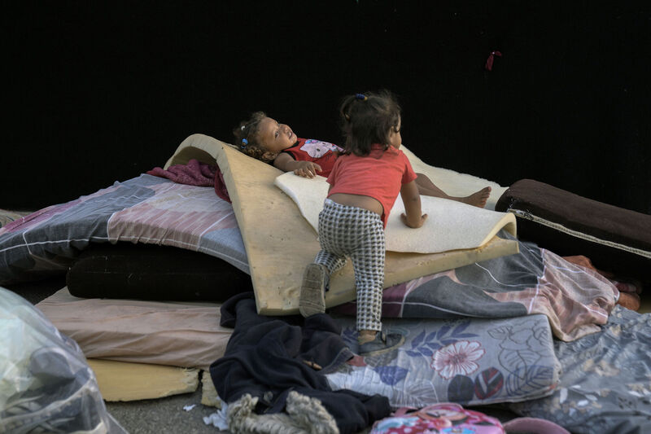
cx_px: 326
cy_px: 217
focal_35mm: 48
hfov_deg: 41.1
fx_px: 868
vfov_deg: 28.1
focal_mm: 48
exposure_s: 1/640
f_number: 3.2
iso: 160
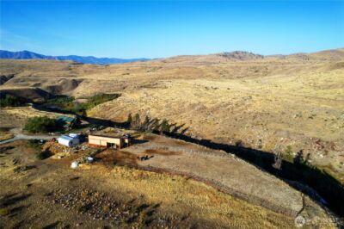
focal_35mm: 22
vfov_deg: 57.1
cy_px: 114
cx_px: 172
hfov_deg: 78.6
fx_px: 210
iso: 100
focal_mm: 8.38
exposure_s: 1/1500
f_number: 2.8
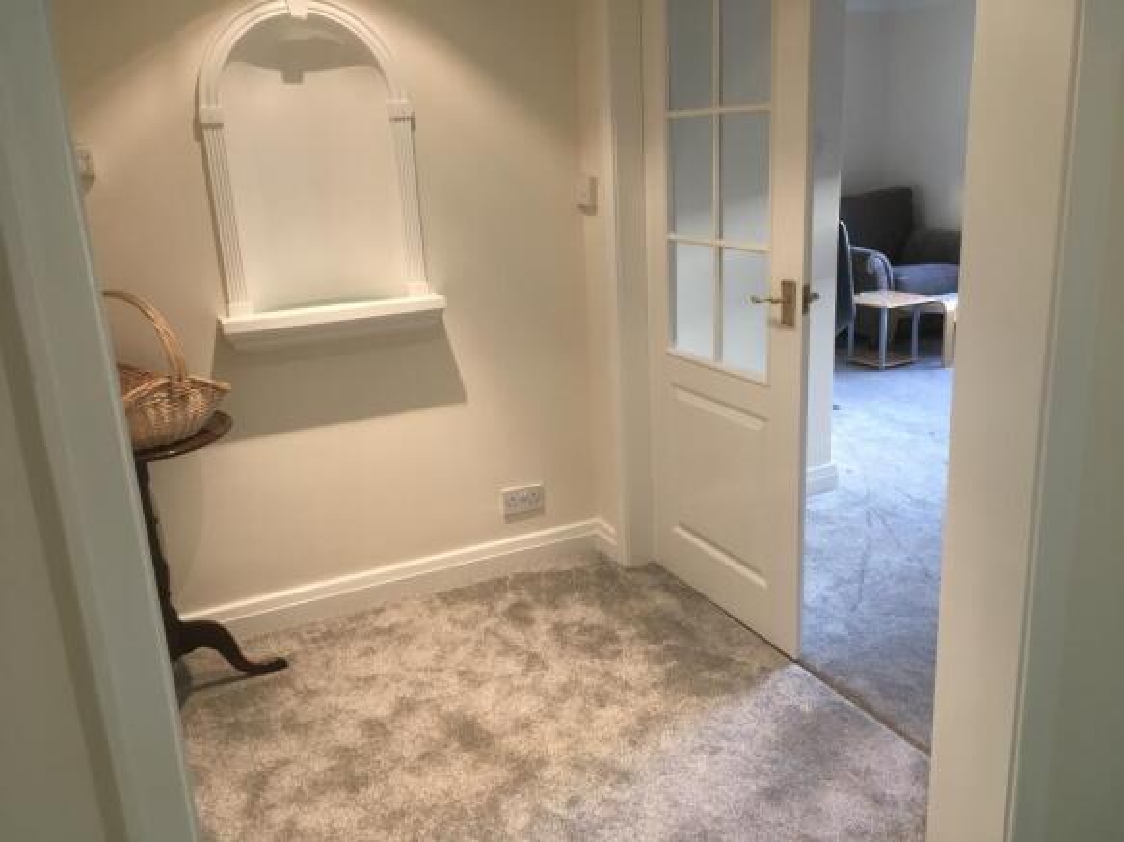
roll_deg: +1.3
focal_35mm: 29
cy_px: 421
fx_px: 941
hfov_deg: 61.7
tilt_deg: -16.7
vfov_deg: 48.2
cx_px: 562
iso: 80
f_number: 2.2
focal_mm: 4.15
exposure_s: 1/33
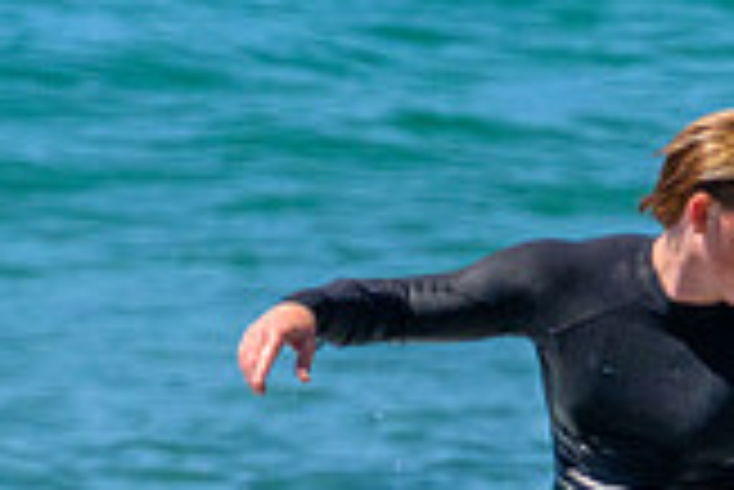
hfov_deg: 0.5
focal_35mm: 3912
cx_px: 648
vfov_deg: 0.4
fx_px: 79830
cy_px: 830
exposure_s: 1/2000
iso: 1250
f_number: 11
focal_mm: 800
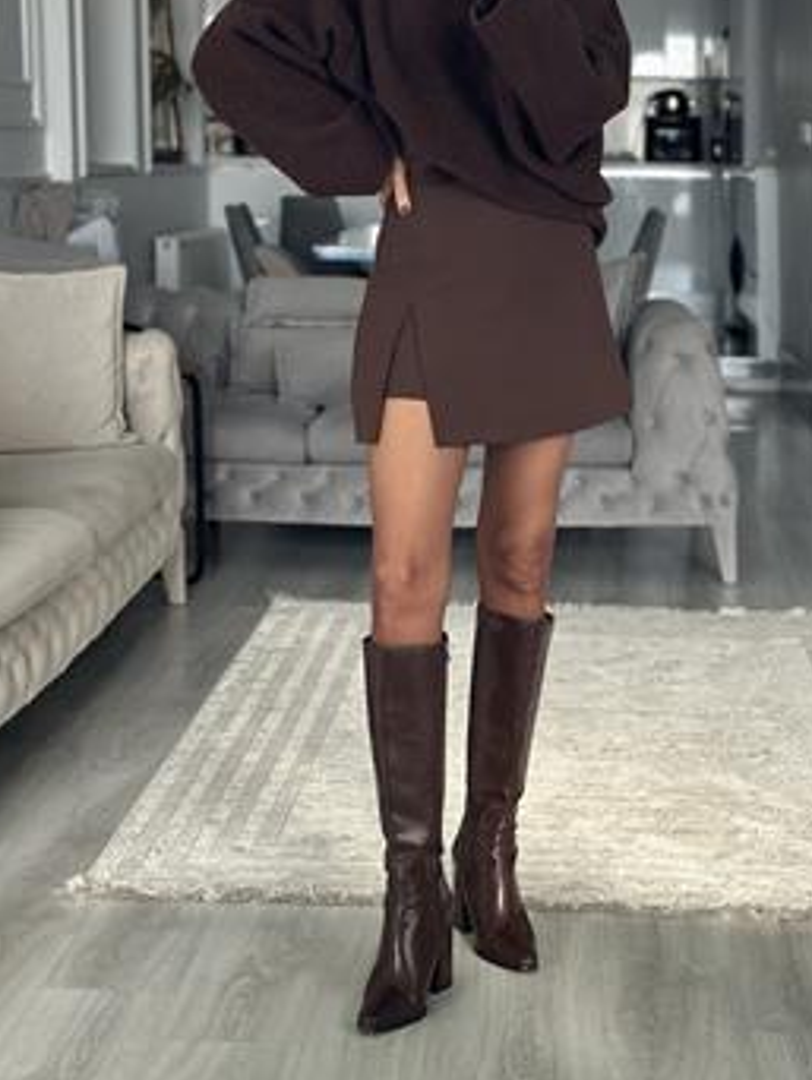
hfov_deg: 20.7
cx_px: 420
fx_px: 2218
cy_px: 319
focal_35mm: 71
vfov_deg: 27.1
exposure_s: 1/60
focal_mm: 6.86
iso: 125
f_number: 1.78
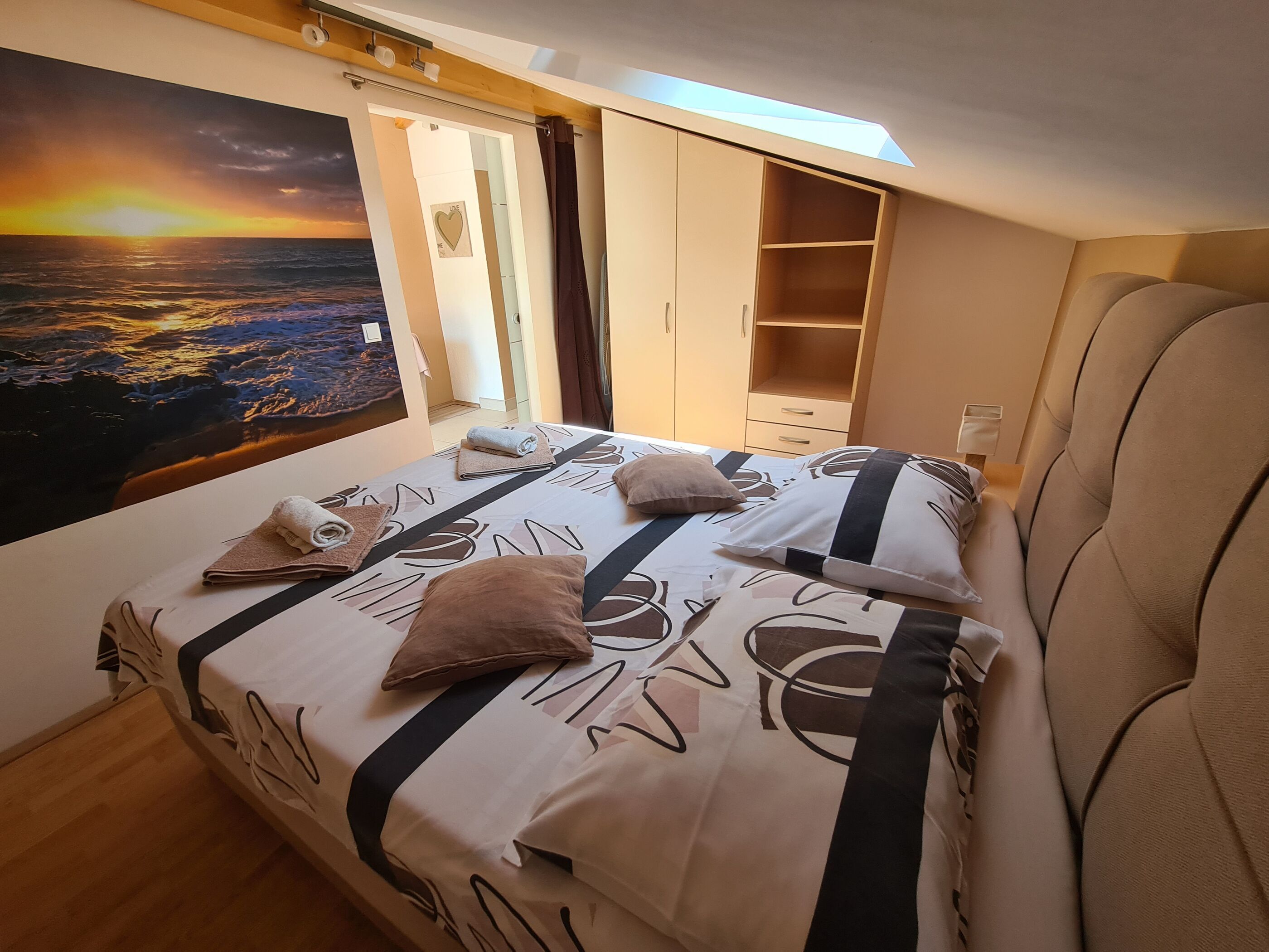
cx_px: 634
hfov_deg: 106.2
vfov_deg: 89.9
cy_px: 476
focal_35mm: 13
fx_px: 477
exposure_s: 1/50
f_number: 2.2
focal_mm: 2.2
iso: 125
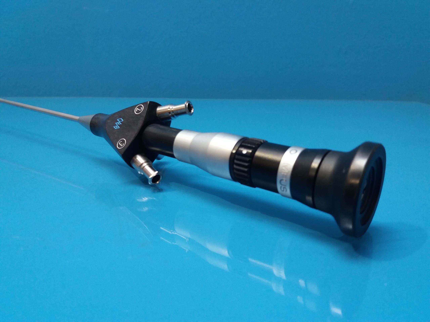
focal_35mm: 28
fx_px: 348
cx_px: 215
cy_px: 161
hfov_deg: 63.4
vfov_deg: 49.7
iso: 125
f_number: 1.9
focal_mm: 3.7
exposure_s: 1/33
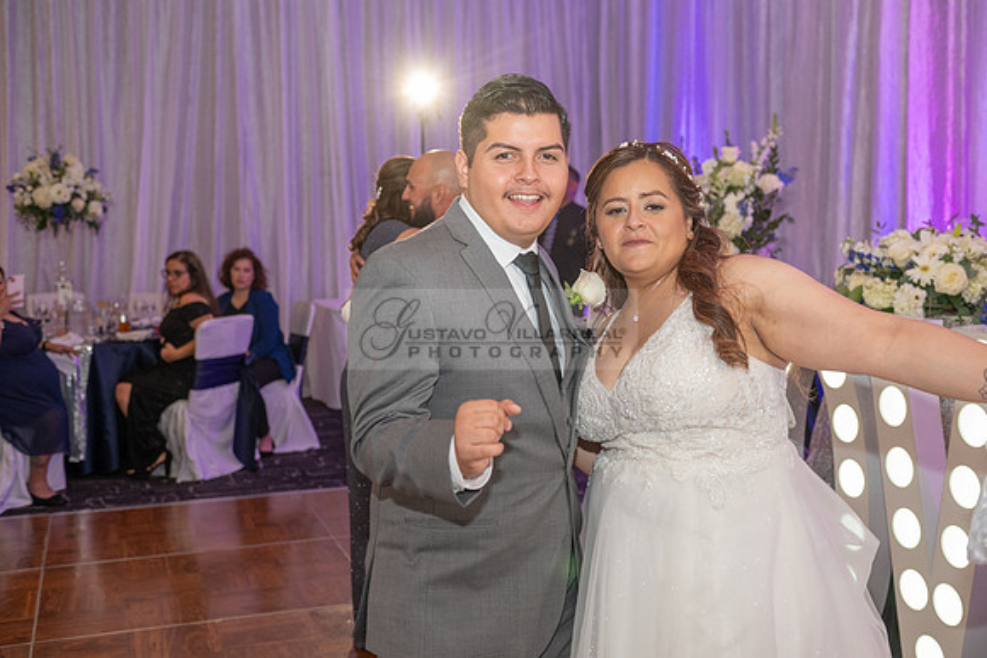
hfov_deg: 46.4
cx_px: 494
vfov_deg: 31.9
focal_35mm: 42
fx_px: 1152
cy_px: 329
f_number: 3.5
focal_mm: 42
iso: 1600
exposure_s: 1/125
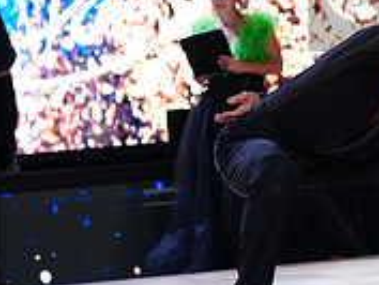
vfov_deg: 4.5
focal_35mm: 330
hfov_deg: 5.9
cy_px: -5
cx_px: 542
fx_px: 3616
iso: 2000
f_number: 4.5
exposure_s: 1/500
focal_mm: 105
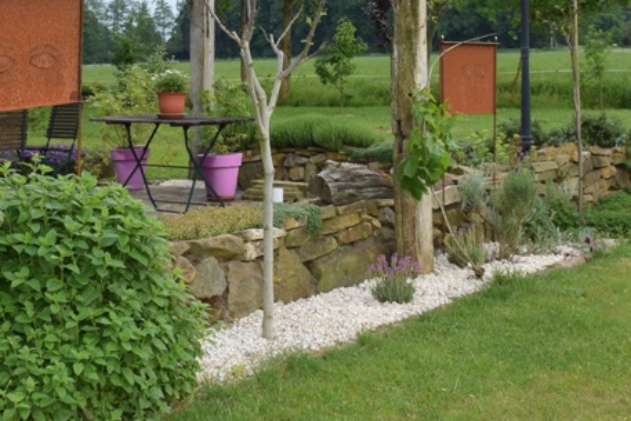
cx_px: 197
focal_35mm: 68
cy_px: 72
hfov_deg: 29.4
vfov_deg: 19.8
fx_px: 1192
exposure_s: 1/200
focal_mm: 18
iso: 100
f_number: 7.1
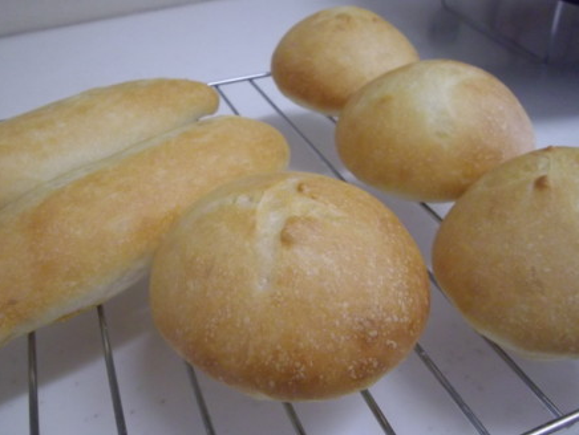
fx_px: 553
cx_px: 293
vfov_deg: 43.0
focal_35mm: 33
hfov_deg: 55.3
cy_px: 214
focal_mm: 5.8
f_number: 3.5
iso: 720
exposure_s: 1/50
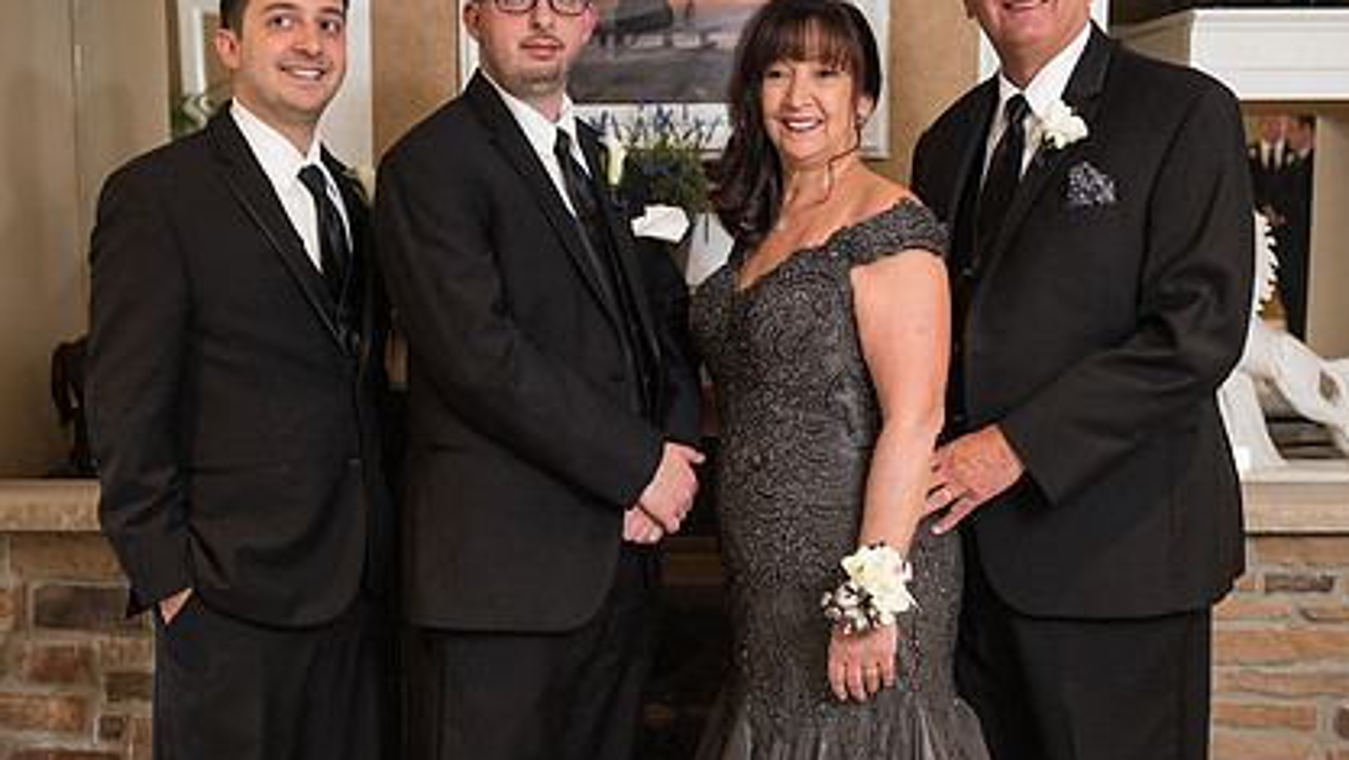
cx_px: 624
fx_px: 1825
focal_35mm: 51
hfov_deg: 40.5
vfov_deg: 23.5
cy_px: 386
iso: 800
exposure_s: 1/160
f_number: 3.2
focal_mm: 35
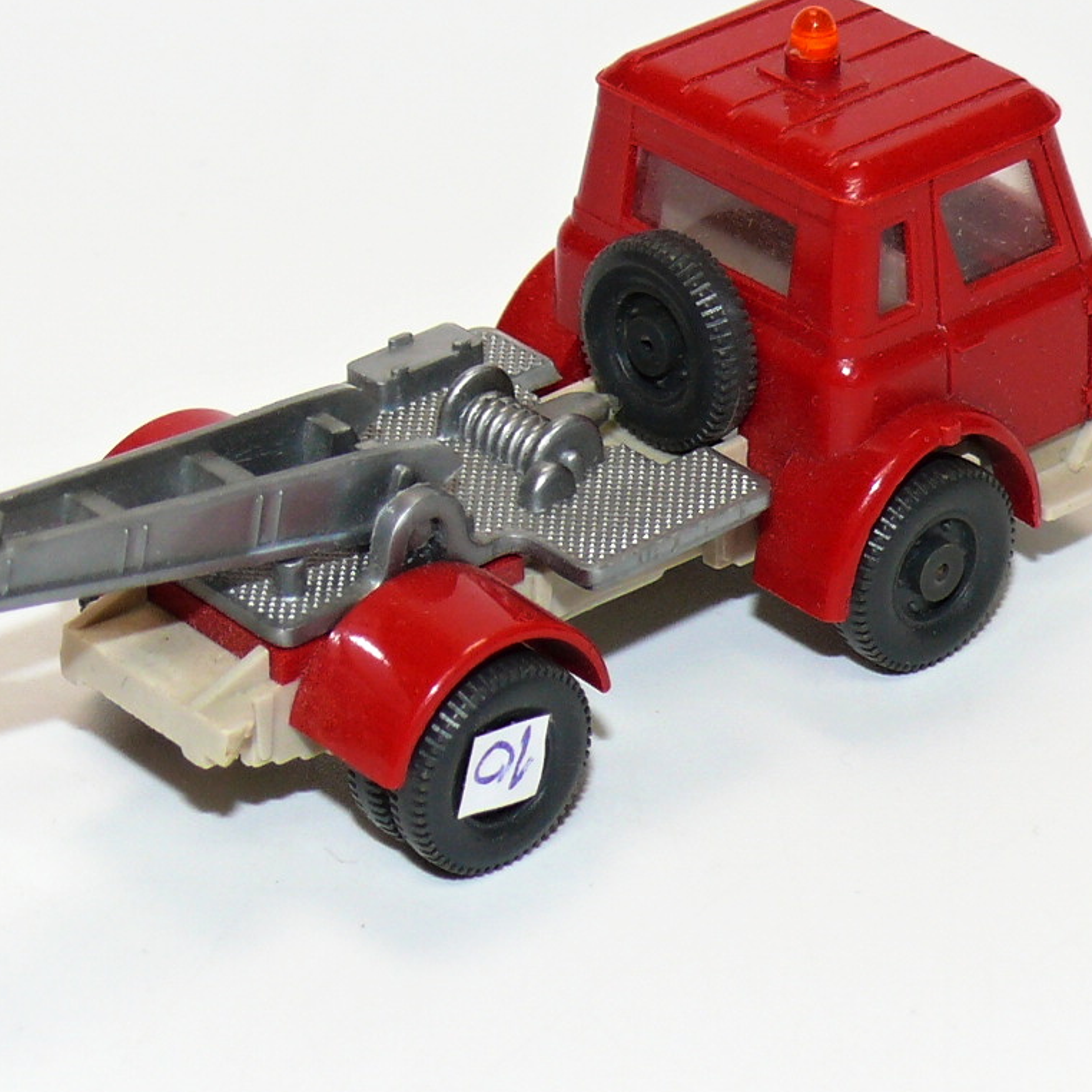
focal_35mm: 165
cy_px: 507
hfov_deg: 10.6
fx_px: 5889
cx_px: 333
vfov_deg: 10.6
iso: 100
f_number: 4
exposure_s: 1/30
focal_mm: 12.5
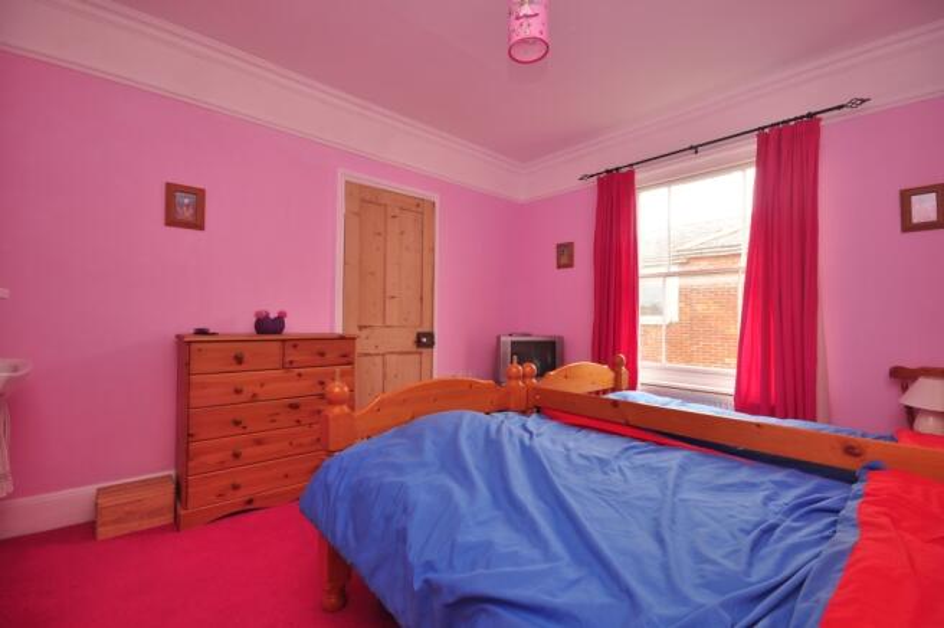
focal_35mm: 15
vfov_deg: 77.2
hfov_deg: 100.4
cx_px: 472
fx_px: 393
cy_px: 314
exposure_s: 1.3
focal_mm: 10
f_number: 11
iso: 200
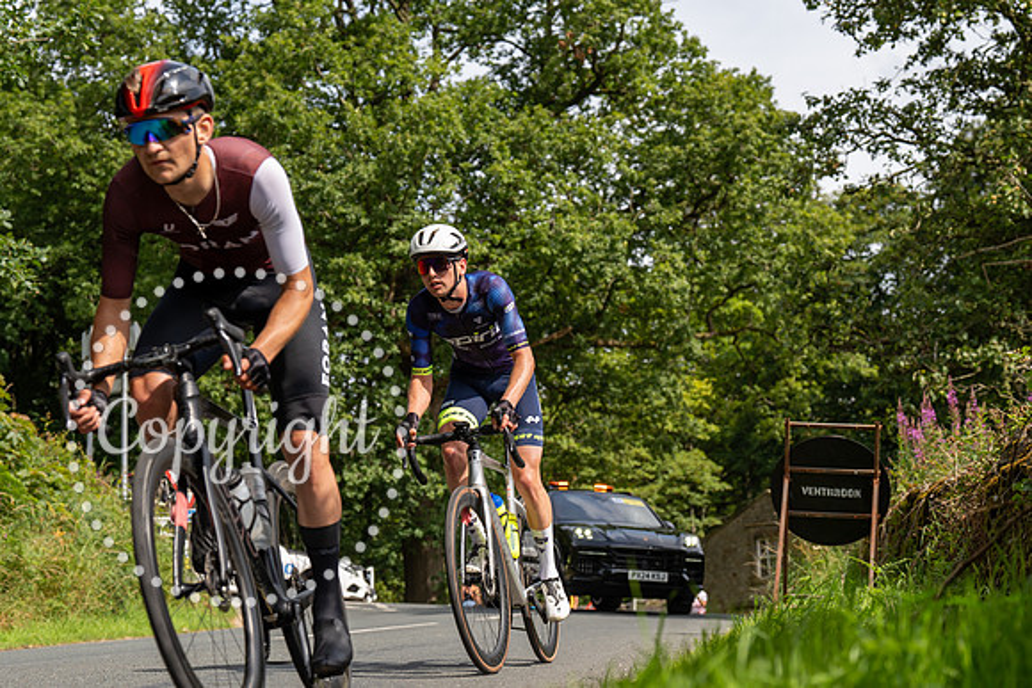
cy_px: 344
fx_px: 2007
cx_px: 516
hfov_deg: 28.8
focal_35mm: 70
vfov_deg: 19.5
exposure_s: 1/1000
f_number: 5
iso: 250
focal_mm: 70
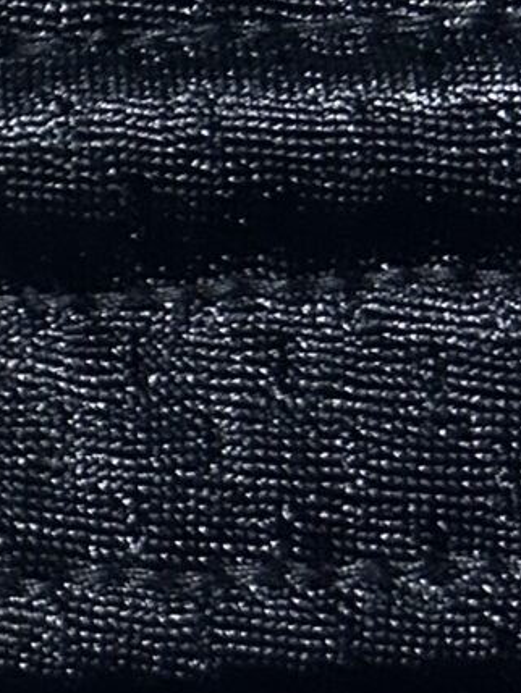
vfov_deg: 12.7
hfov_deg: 8.9
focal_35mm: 155
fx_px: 3109
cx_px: -607
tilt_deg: -50.2
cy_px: 174
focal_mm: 5.7
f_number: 1.5
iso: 320
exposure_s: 1/50
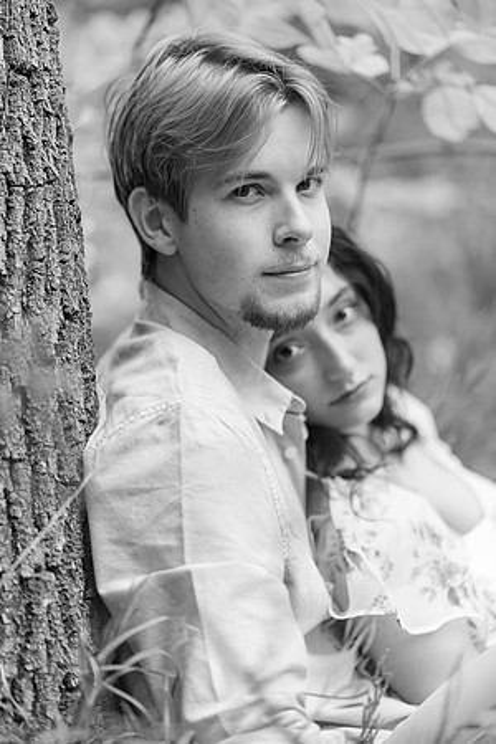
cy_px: 372
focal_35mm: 85
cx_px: 248
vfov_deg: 23.9
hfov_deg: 16.1
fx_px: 1757
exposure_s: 1/400
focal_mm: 85
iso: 400
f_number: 1.8
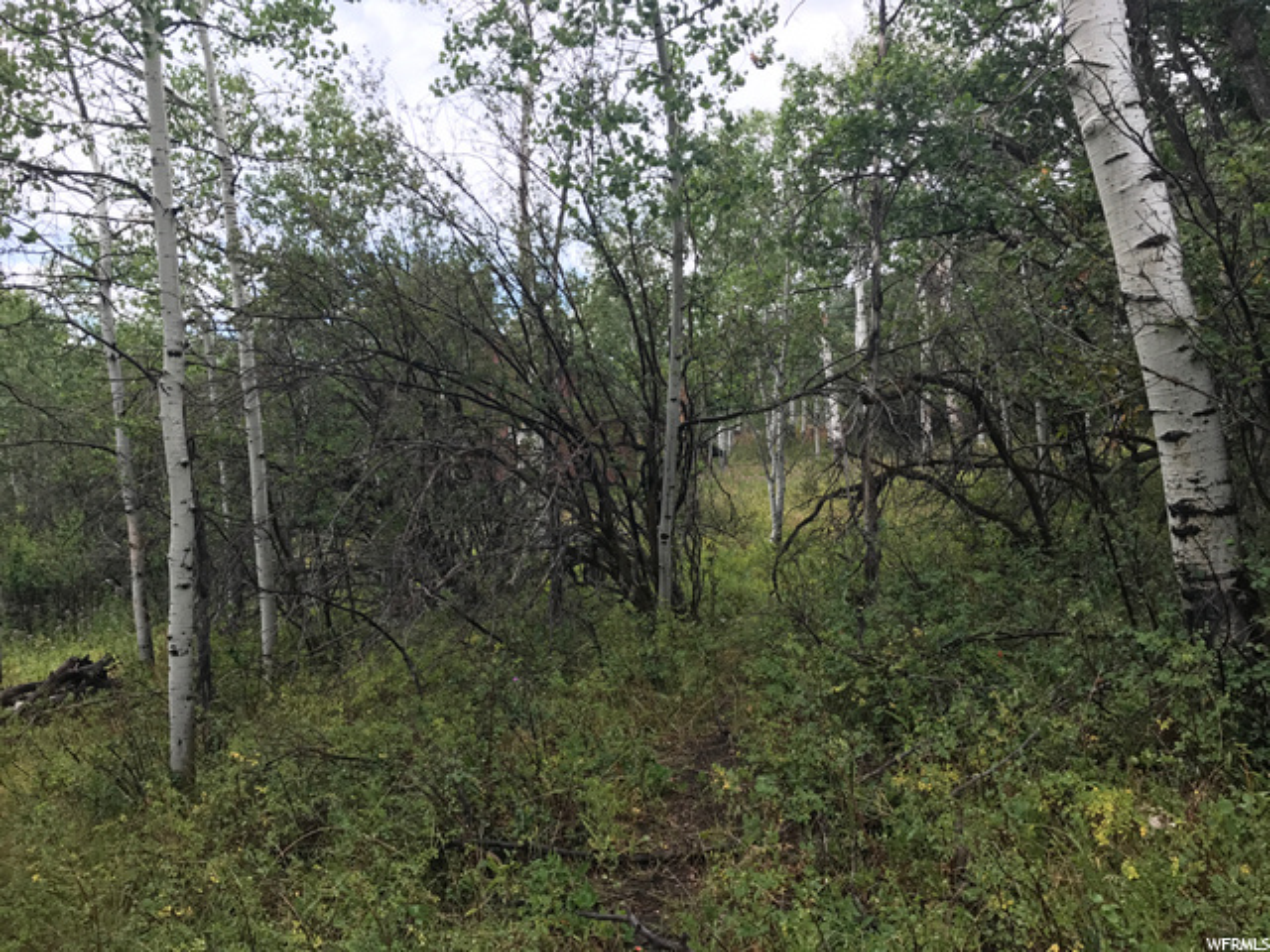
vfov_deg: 49.7
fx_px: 1027
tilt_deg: +2.0
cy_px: 476
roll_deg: -2.5
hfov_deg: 63.4
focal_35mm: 28
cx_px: 635
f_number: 1.8
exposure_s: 1/567
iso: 20
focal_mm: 3.99
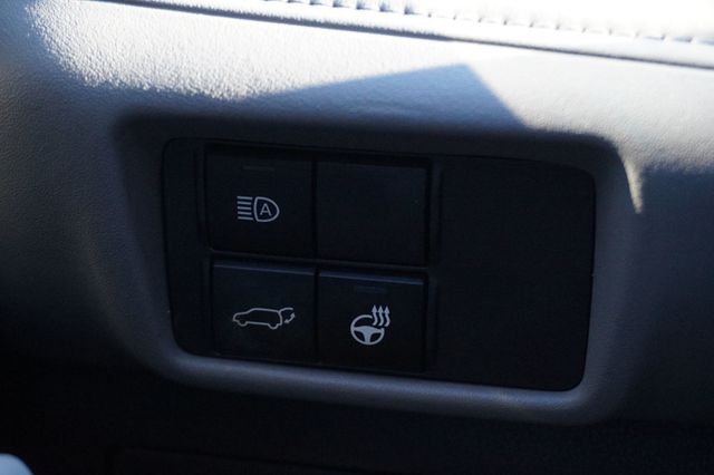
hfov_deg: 36.0
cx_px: 357
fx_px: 1100
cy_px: 238
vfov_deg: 24.4
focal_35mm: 56
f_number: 5.6
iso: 2500
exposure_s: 1/60
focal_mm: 37
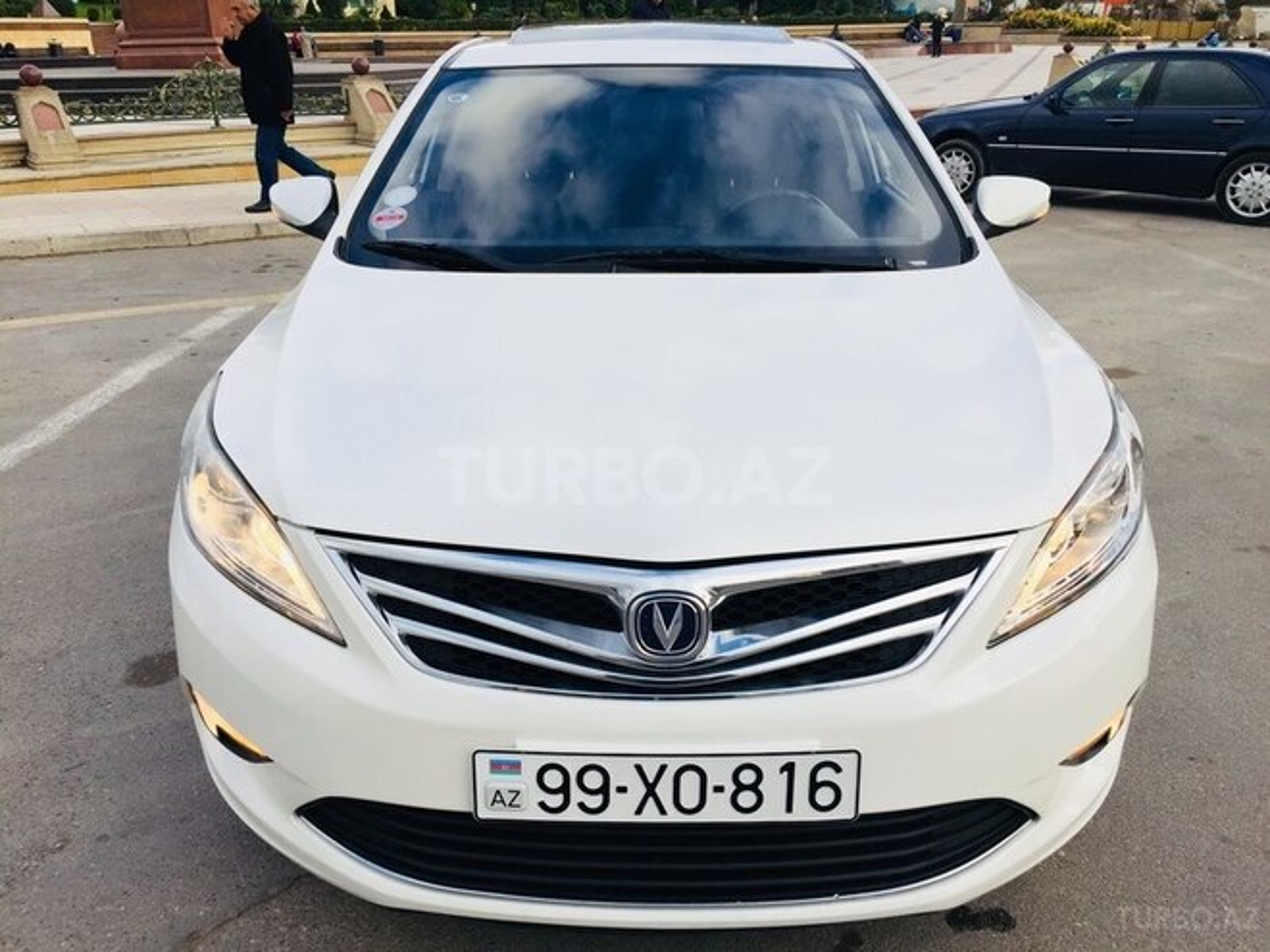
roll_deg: +1.0
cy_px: 476
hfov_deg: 61.7
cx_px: 635
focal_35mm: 29
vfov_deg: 48.2
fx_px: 1064
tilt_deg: -20.4
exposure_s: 1/732
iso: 32
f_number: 2.2
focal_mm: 4.15
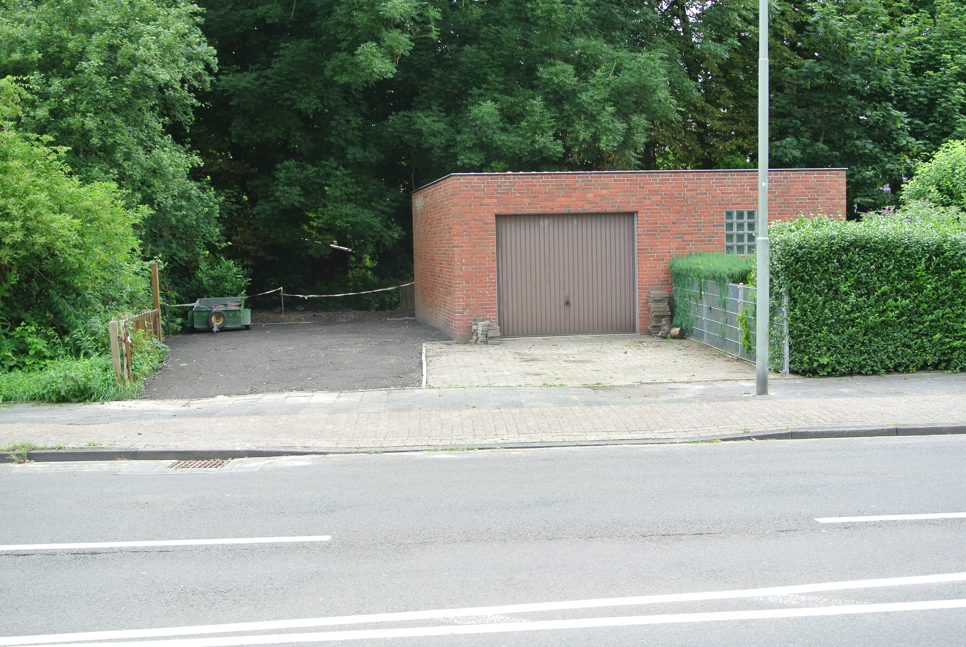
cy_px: 324
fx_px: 1182
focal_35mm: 44
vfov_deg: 30.6
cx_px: 483
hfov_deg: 44.5
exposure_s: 1/60
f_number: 4.2
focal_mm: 16.3
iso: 100
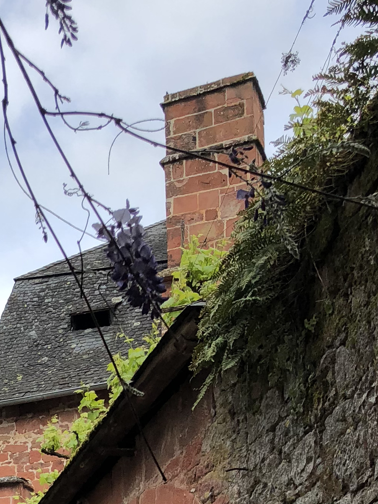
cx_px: -114
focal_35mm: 85
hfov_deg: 16.4
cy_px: 648
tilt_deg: +9.2
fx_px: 1238
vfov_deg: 21.0
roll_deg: -0.2
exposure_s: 1/1116
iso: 20
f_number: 1.8
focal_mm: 4
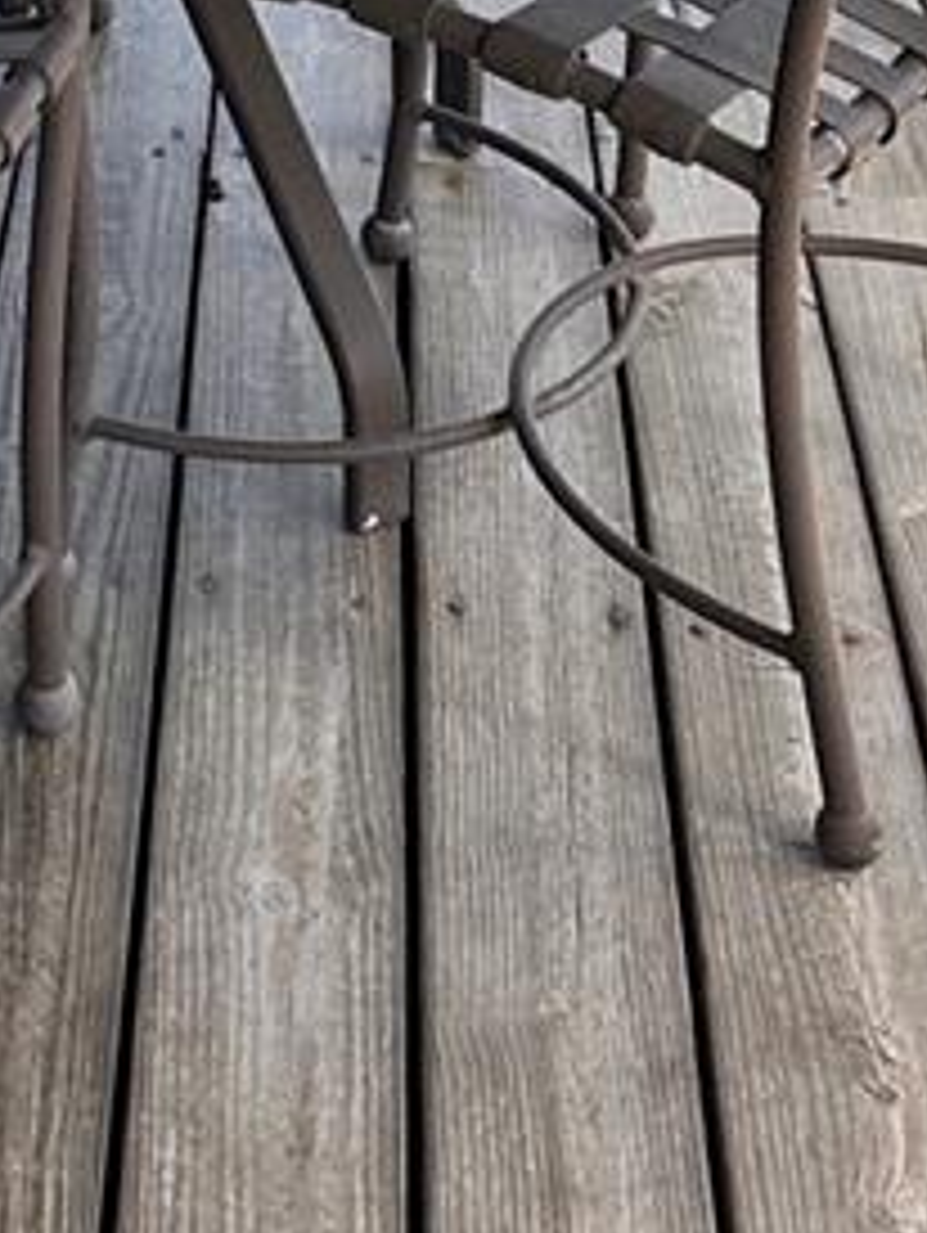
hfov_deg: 13.8
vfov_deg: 16.5
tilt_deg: -12.6
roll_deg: -1.8
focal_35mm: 105
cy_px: -774
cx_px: -104
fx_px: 3743
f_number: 1.78
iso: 80
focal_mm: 6.86
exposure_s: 1/803
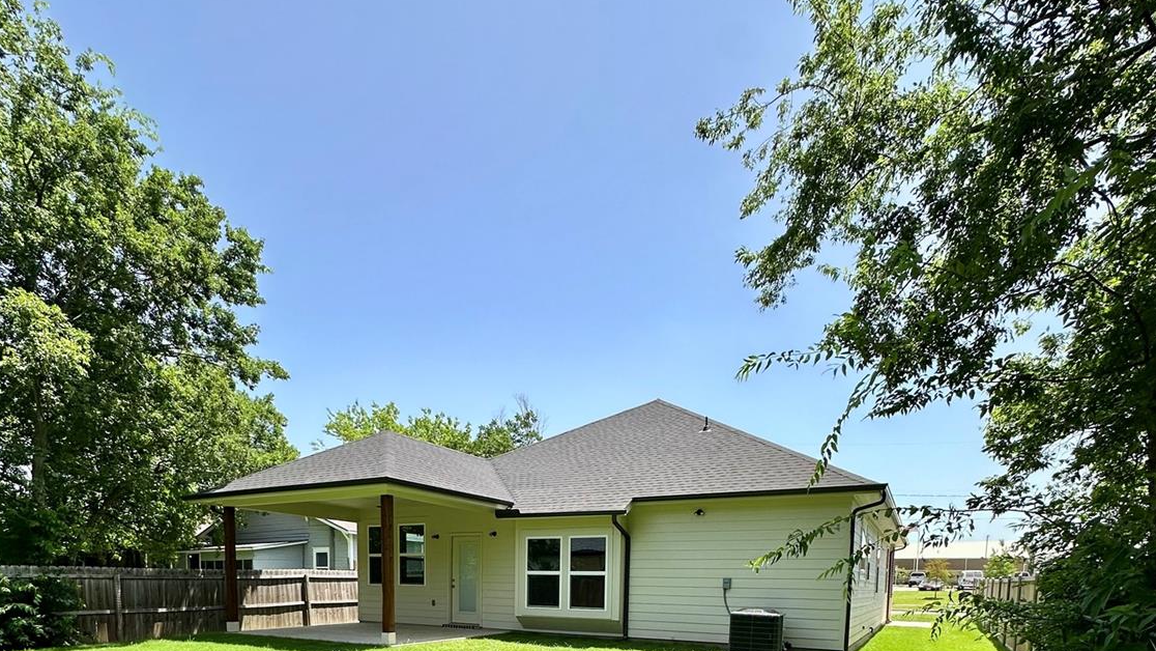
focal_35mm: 21
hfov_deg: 83.8
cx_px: 566
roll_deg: -1.5
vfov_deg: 45.8
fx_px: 644
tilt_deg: -5.8
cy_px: 640
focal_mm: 2.22
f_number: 2.2
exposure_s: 1/1233
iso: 50
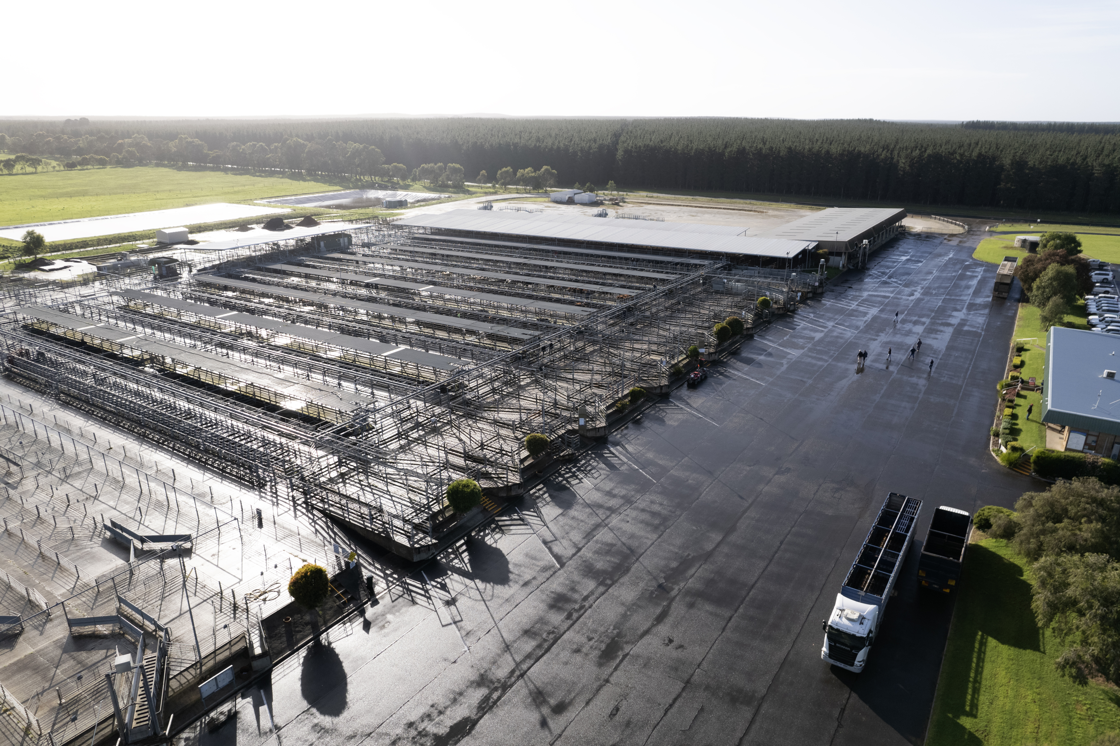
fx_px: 684
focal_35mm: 22
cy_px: 373
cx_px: 560
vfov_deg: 57.2
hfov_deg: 78.6
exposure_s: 1/200
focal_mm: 8.38
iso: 200
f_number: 2.8
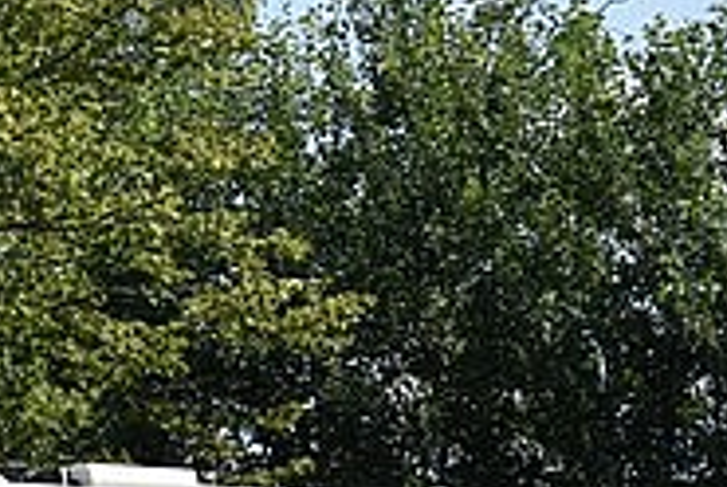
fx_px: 5502
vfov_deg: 5.0
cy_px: 872
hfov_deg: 7.5
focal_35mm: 272
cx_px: 597
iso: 200
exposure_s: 1/320
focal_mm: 56
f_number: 9
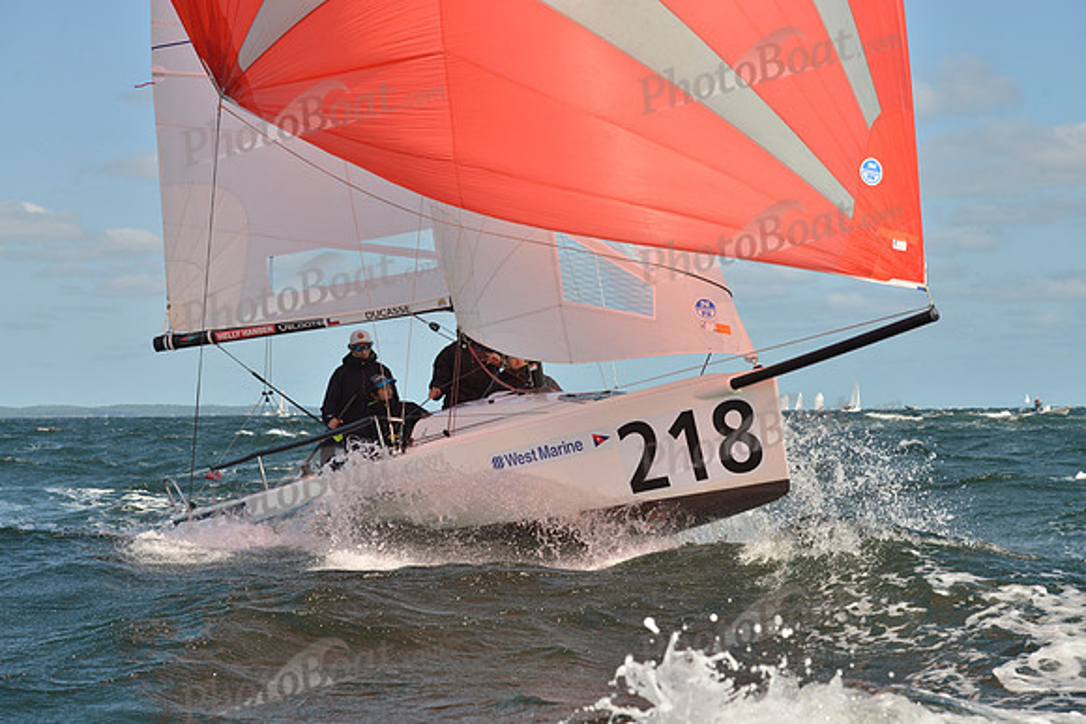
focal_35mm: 78
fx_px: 2353
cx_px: 543
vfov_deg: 17.5
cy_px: 362
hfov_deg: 26.0
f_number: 9
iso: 400
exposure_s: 1/1600
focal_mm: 78
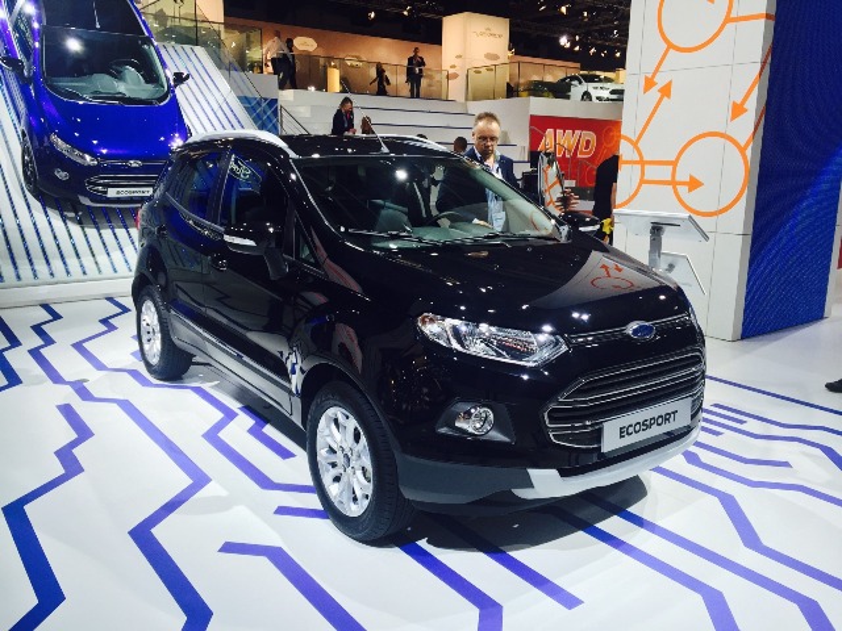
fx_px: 705
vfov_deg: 48.2
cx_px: 421
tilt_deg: -11.4
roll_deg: -1.4
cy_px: 316
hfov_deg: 61.7
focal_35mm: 29
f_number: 2.2
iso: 50
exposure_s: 1/120
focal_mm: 4.15
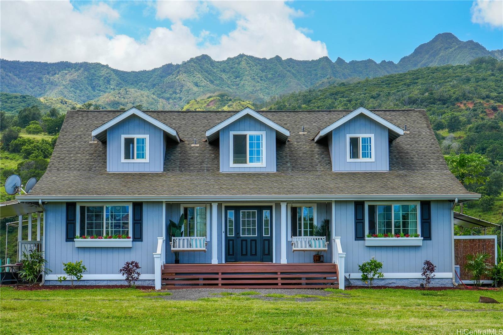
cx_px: 252
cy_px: 168
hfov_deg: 26.7
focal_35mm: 76
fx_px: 1062
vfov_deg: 17.9
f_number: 9
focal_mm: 51
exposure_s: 1/125
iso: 100
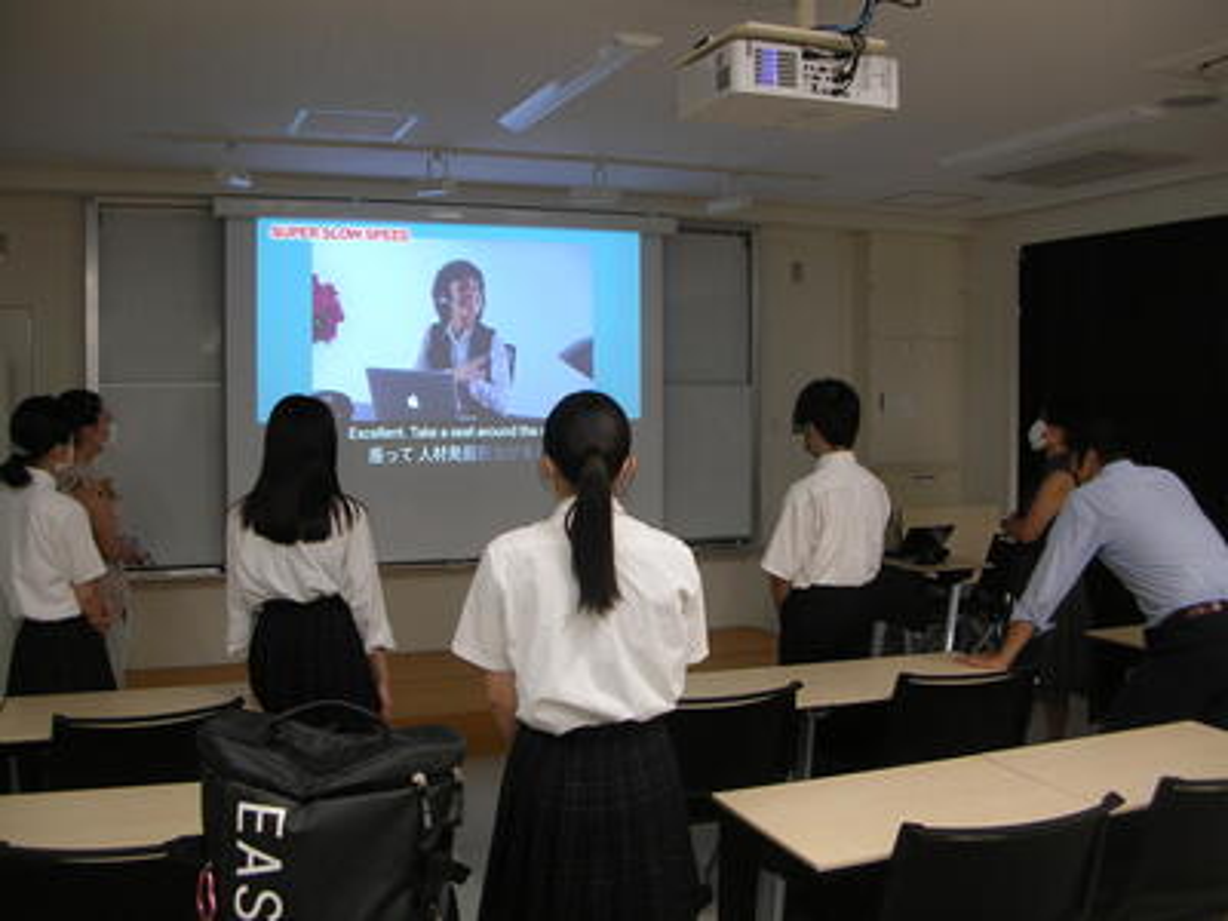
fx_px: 1242
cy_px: 460
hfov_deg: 52.6
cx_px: 614
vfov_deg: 40.7
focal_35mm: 35
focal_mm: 5.8
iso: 50
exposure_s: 1/18.5
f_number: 2.8
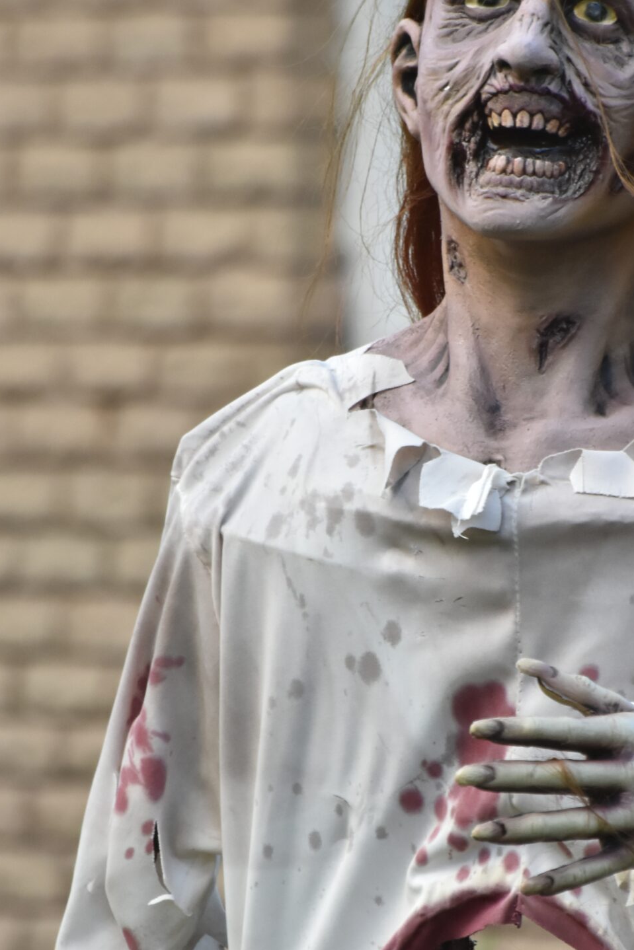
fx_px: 21153
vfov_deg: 2.6
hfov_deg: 1.7
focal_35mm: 801
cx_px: 391
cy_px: 612
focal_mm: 300
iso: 1000
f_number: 8
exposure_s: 1/323
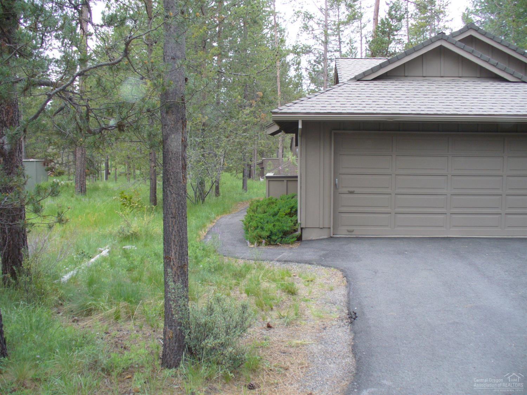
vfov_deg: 38.6
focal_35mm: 37
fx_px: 563
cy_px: 198
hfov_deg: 50.2
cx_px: 264
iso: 80
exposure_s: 1/200
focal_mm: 6.1
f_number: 2.8
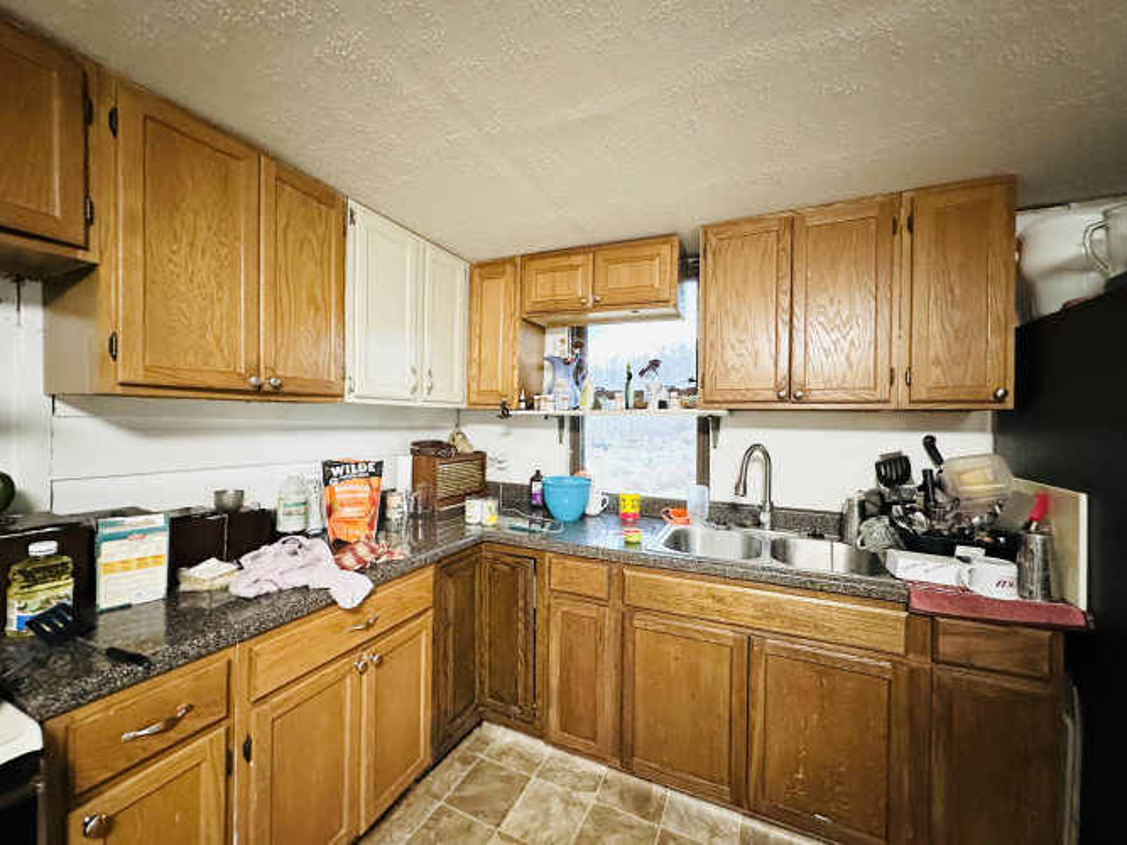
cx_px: 564
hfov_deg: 102.1
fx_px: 456
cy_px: 422
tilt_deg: -0.4
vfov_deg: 85.7
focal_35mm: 14
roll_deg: -0.8
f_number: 2.2
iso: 1000
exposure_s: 1/60
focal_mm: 2.22
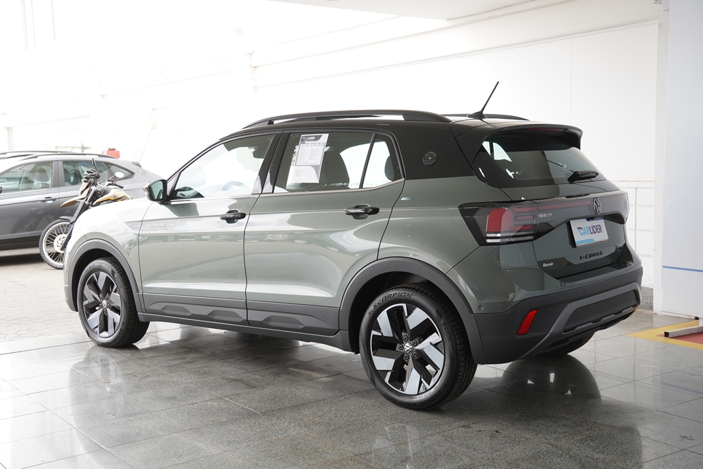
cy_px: 234
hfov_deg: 46.4
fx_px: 820
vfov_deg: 31.9
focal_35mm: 42
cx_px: 352
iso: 200
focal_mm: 28
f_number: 4.5
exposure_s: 1/125
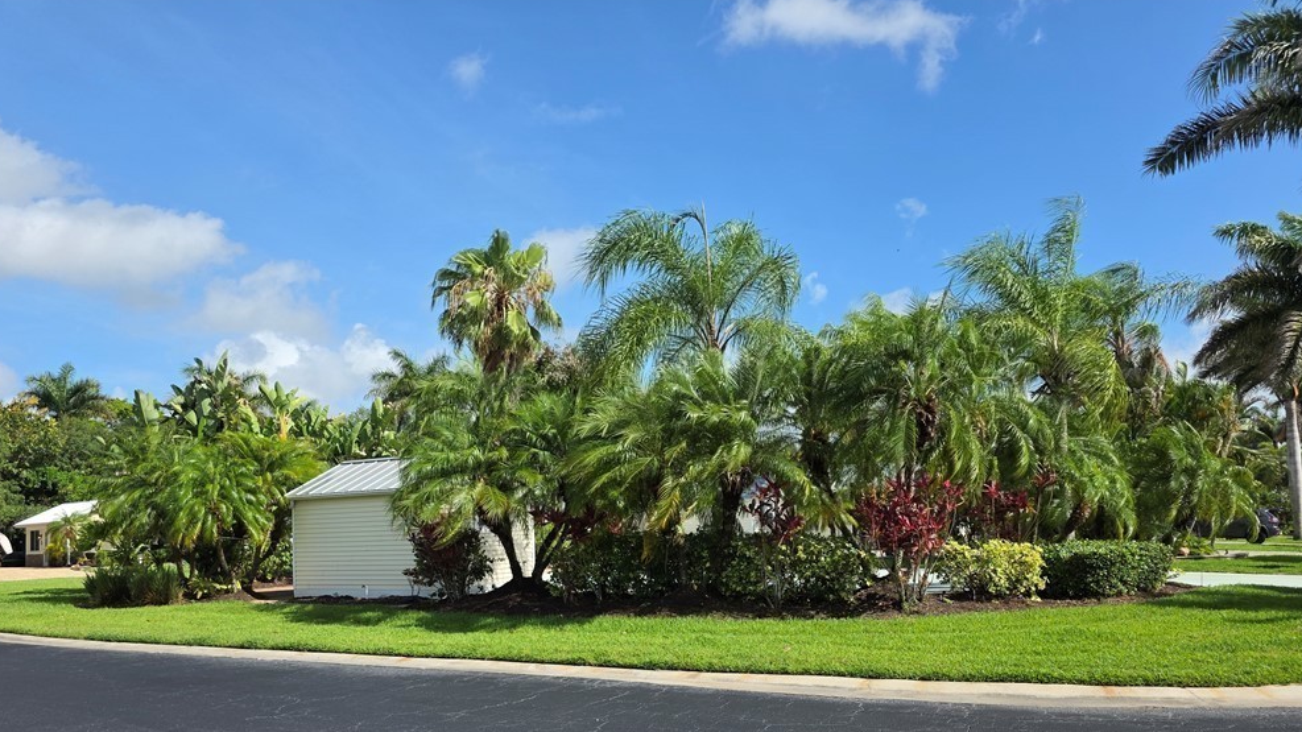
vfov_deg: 43.7
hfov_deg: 71.9
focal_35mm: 26
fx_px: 898
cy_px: 492
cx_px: 636
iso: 80
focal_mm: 6.3
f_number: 1.7
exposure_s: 1/4889
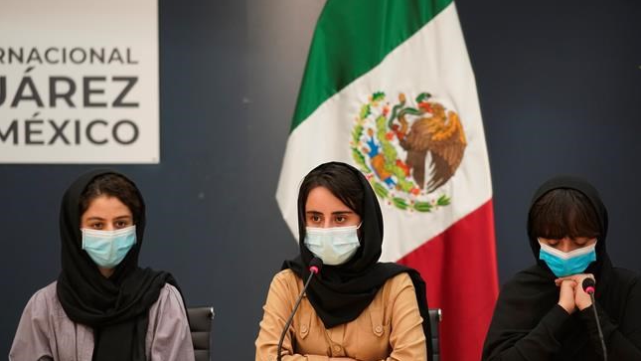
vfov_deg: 5.8
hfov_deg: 10.2
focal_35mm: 211
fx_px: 3587
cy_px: 197
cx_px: 322
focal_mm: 200
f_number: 3.2
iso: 3200
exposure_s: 1/200
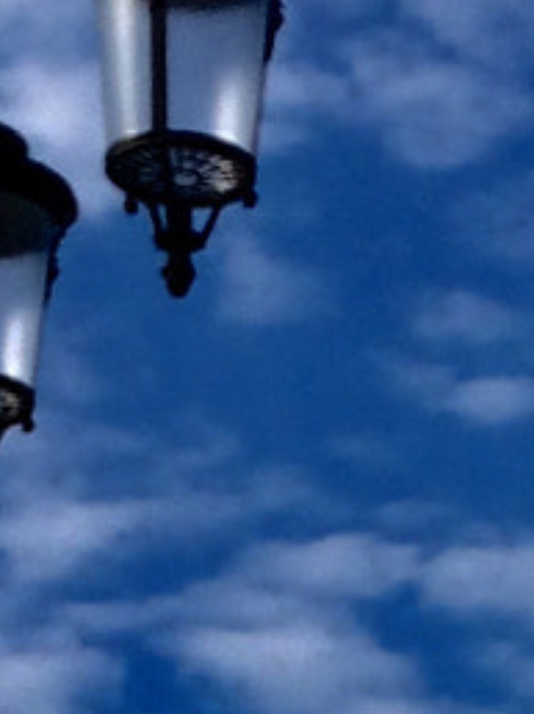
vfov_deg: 10.3
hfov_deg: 8.1
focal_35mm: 180
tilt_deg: +5.6
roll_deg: +0.5
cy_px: 1348
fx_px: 3708
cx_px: 661
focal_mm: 4.15
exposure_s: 1/2415
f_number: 2.2
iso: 32
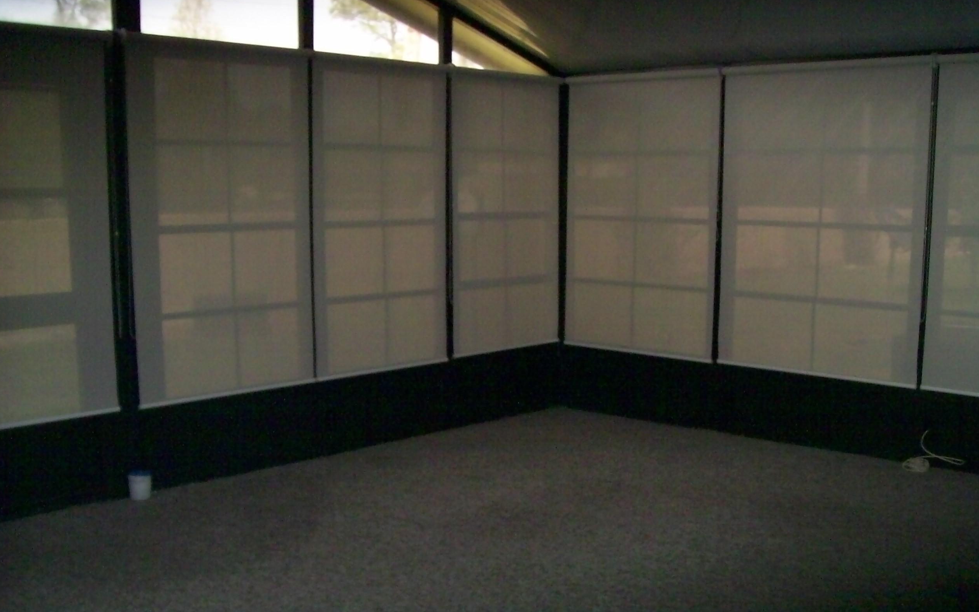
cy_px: 340
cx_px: 484
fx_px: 1041
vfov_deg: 32.7
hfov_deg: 50.4
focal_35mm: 39
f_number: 2.7
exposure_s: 1/64
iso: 160
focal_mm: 6
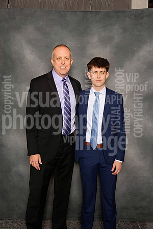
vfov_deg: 40.0
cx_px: 76
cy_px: 114
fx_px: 316
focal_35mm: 50
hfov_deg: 27.3
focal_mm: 33
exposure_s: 1/80
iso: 100
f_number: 6.3
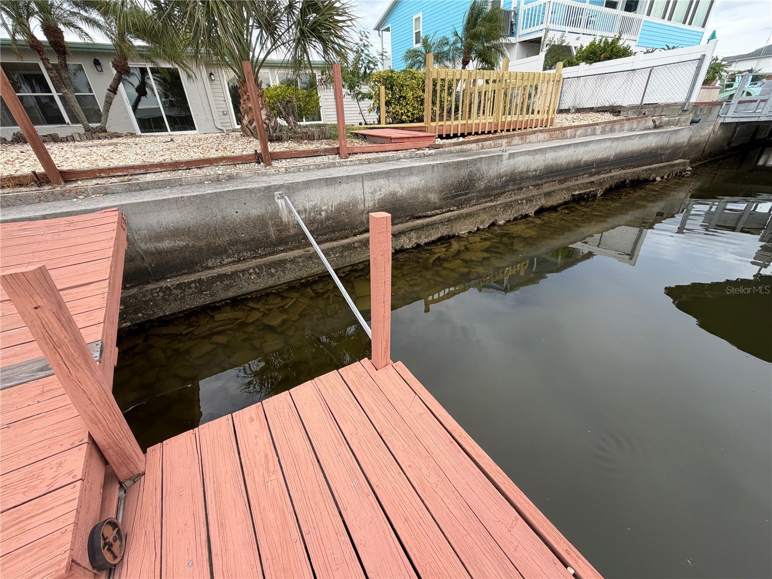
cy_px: 290
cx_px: 386
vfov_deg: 85.7
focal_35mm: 14
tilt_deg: -28.5
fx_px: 312
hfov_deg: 102.1
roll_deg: +3.3
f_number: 2.2
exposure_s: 1/458
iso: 64
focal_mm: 2.22
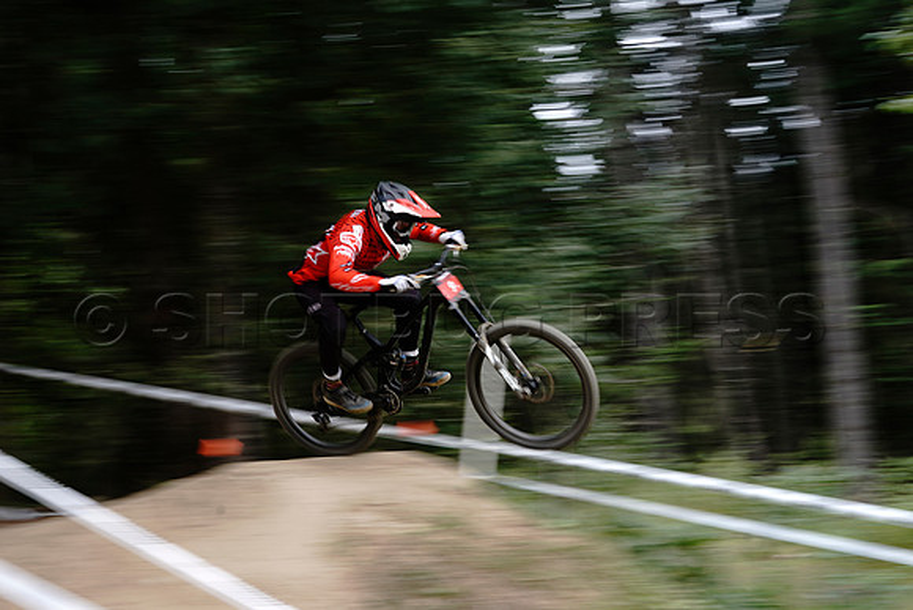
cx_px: 456
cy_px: 305
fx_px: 1776
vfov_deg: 19.5
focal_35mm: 70
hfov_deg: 28.8
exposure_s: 1/50
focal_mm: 70
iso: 125
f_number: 10
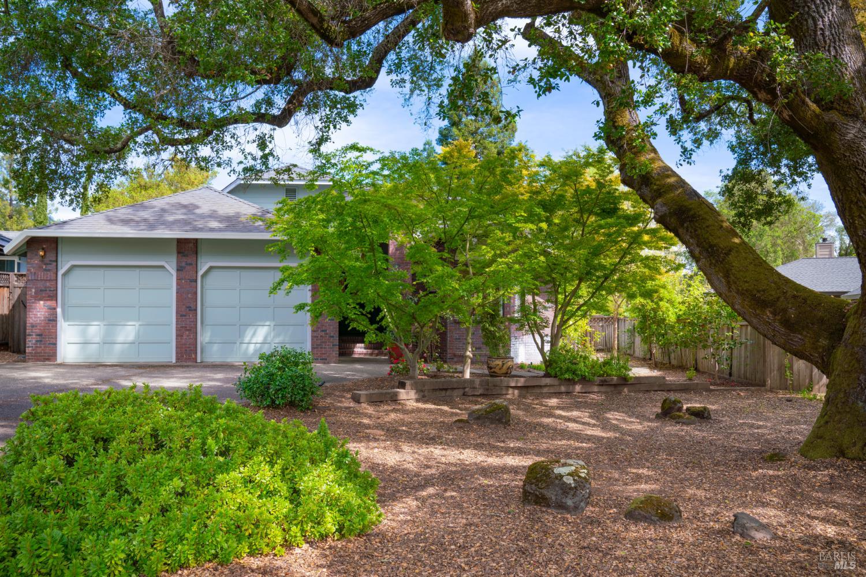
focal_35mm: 30
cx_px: 433
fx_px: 722
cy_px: 288
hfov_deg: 61.9
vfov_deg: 43.6
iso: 100
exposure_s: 1/100
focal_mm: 30
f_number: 8
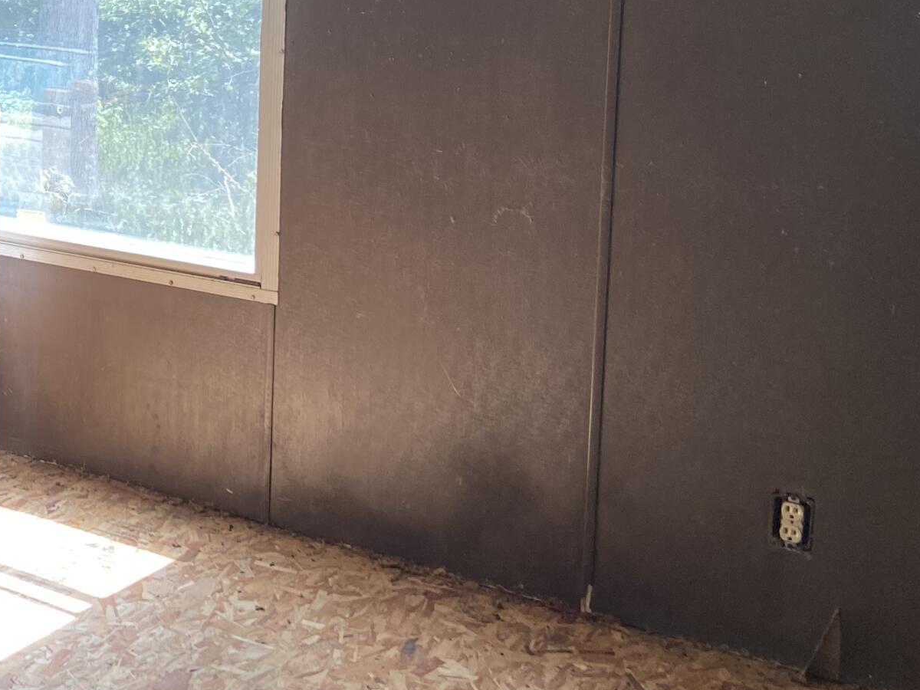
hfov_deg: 26.4
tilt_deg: -7.3
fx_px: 1728
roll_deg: -0.6
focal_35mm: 65
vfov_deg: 21.9
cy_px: 38
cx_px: -192
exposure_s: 1/121
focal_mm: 4.25
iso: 64
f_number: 1.8
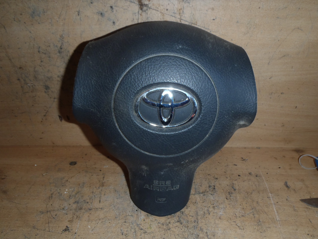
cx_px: 159
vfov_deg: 49.7
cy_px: 120
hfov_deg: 63.4
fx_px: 257
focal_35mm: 28
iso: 100
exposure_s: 1/30
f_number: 3.9
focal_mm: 5
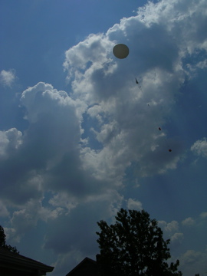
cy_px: 138
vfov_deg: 49.0
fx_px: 303
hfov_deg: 37.7
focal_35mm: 38
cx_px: 104
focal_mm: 5.8
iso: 50
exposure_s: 1/2283
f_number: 5.6
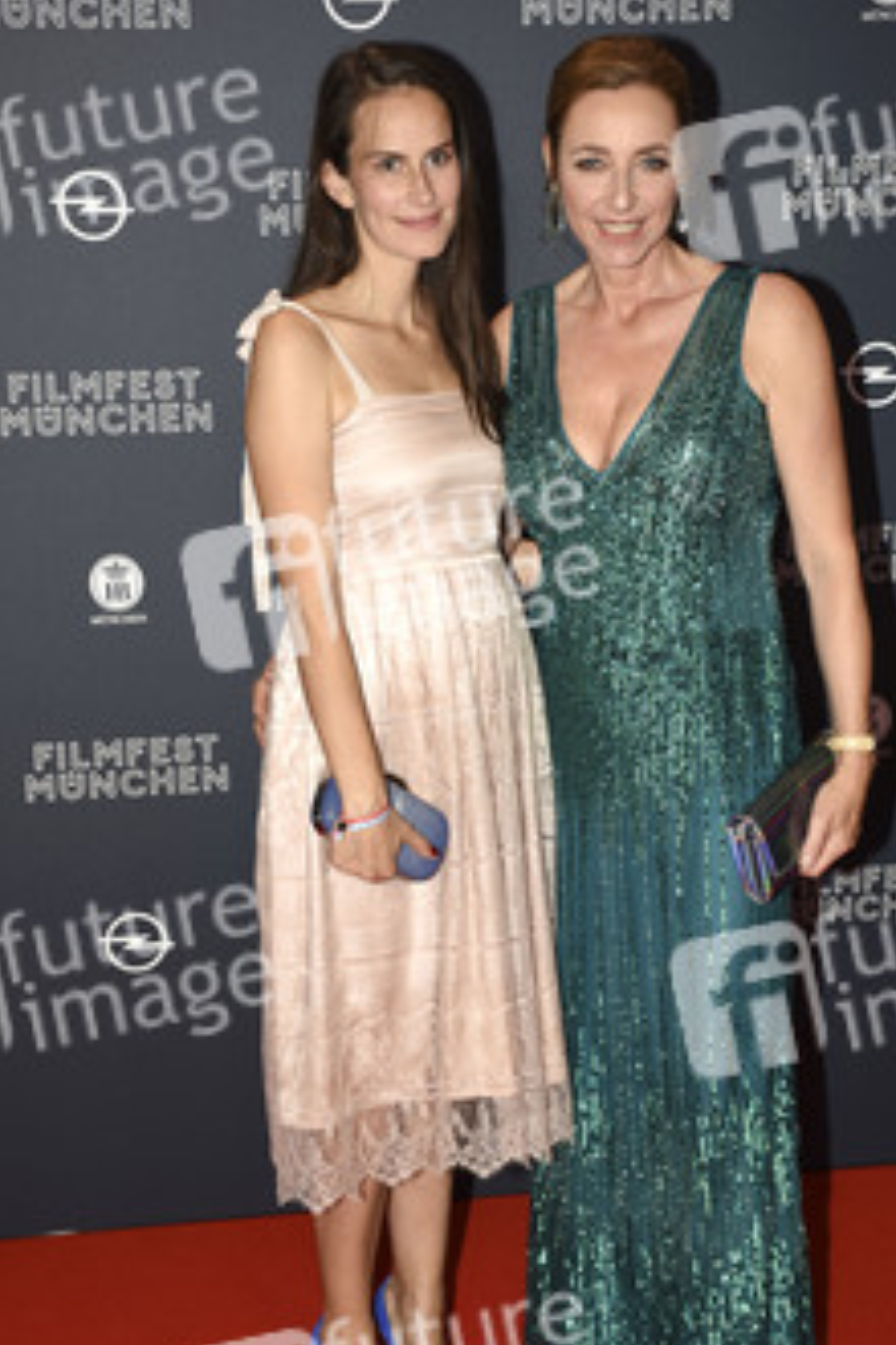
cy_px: 778
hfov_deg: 21.4
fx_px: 2374
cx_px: 509
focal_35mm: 64
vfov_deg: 31.5
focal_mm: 35
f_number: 4.5
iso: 160
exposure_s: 1/160
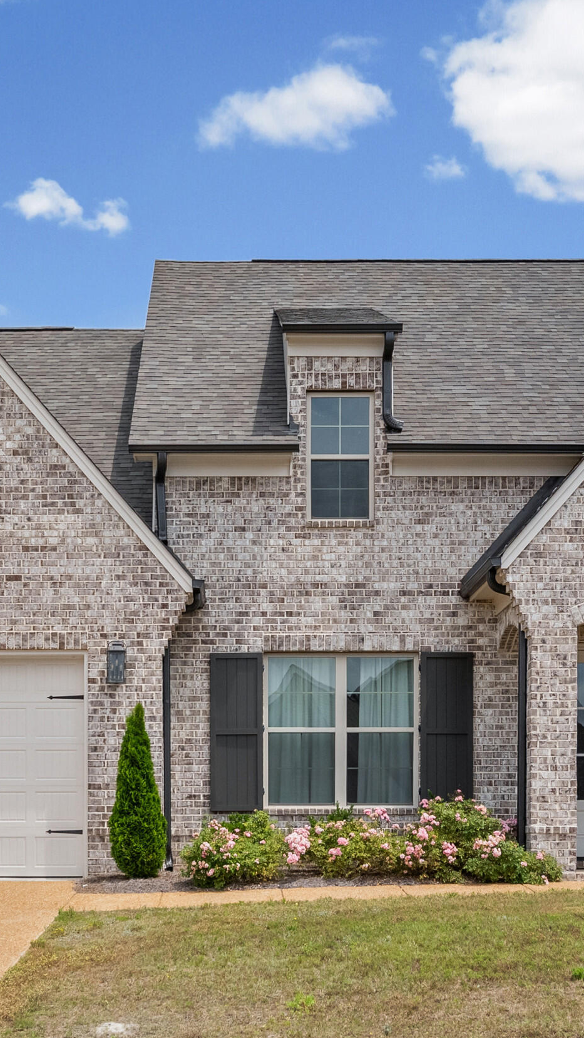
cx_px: 328
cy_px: 556
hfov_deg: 21.8
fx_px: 1514
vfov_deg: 37.8
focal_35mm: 55
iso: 800
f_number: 9
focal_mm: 30
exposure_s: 1/1250
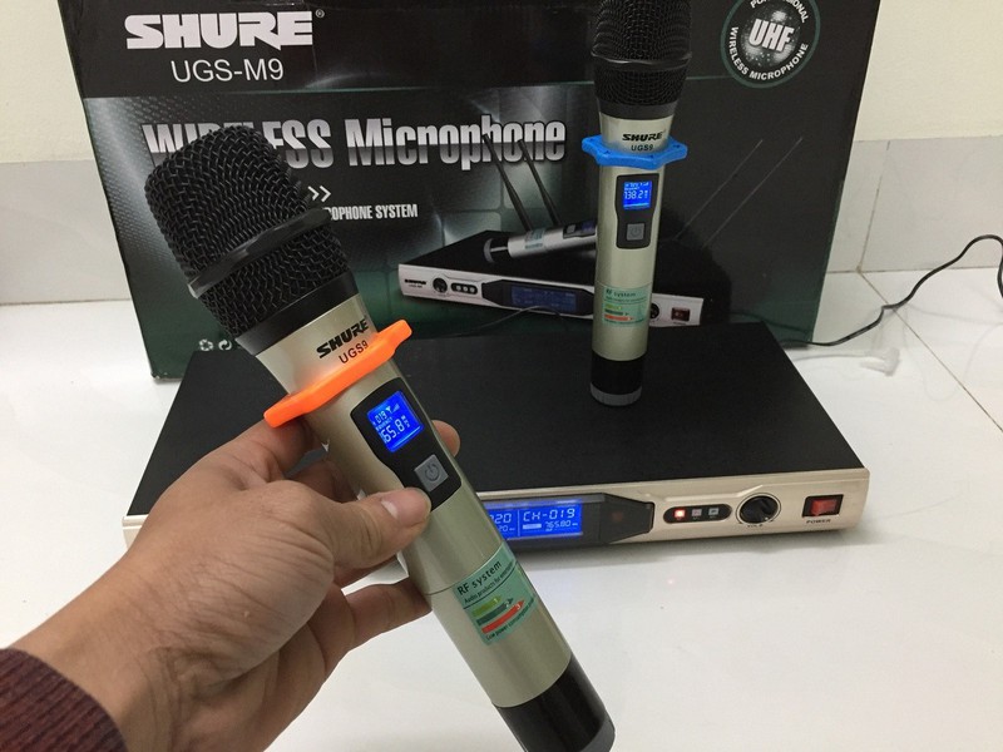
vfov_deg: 48.2
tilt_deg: -31.1
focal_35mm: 29
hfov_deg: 61.7
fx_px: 840
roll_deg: +2.7
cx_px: 502
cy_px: 376
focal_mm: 4.15
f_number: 2.2
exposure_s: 1/33
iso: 200
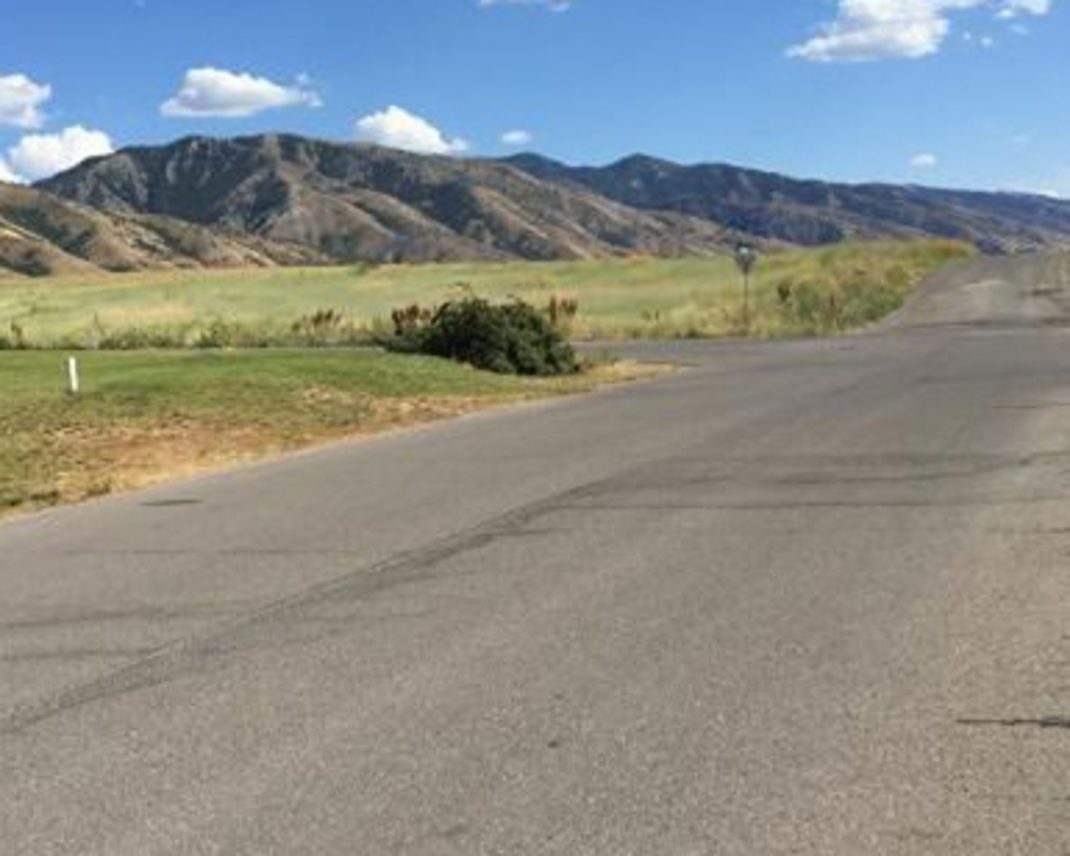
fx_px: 1488
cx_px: 325
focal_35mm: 47
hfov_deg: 38.9
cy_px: 283
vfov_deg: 31.8
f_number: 2.2
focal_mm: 4.15
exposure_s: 1/2475
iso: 32
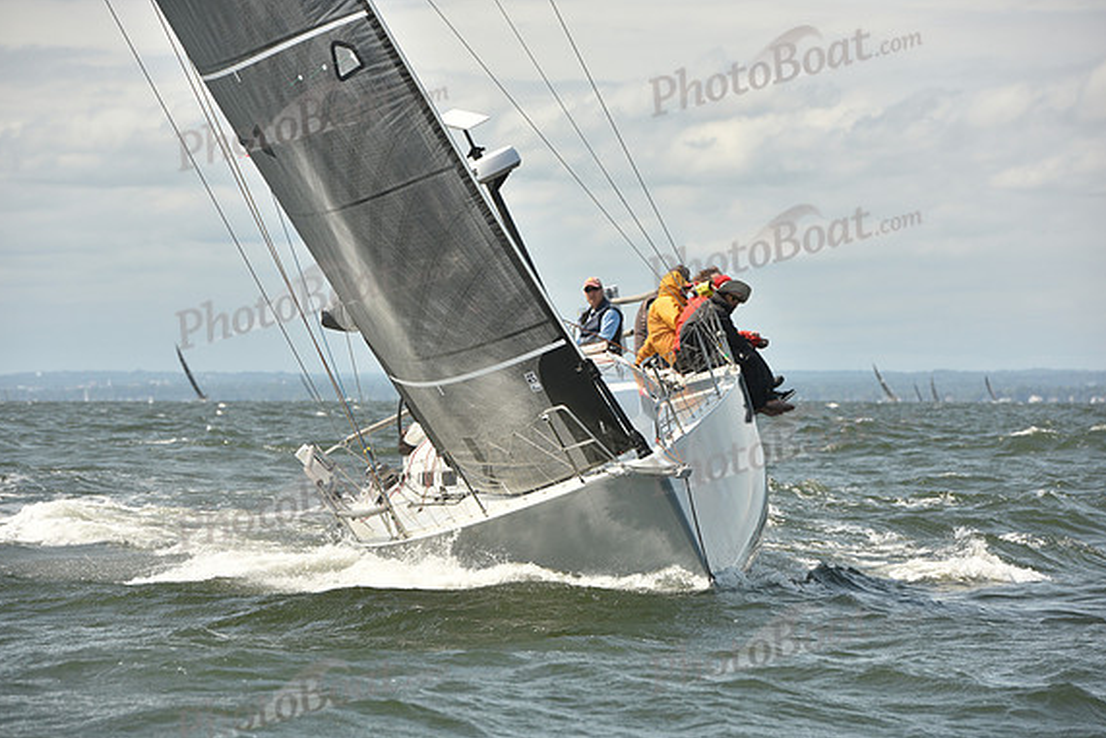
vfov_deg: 6.8
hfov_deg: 10.1
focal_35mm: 203
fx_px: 6238
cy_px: 373
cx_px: 550
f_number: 9
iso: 250
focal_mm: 200
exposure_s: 1/800
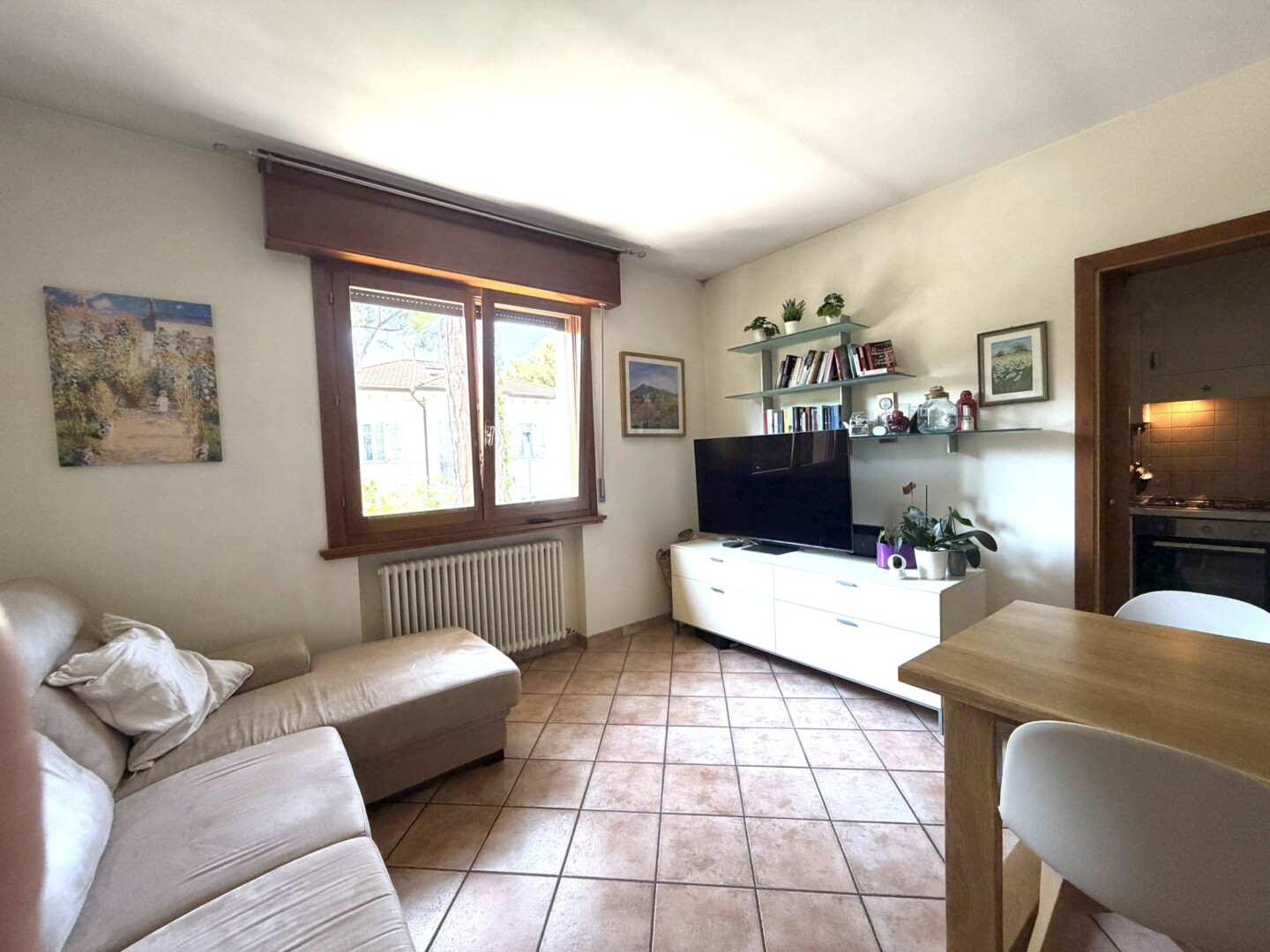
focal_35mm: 14
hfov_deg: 102.1
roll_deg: +2.2
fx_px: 514
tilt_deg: -2.0
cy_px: 476
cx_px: 635
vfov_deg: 85.7
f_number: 2.2
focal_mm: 2.22
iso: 320
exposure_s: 1/121
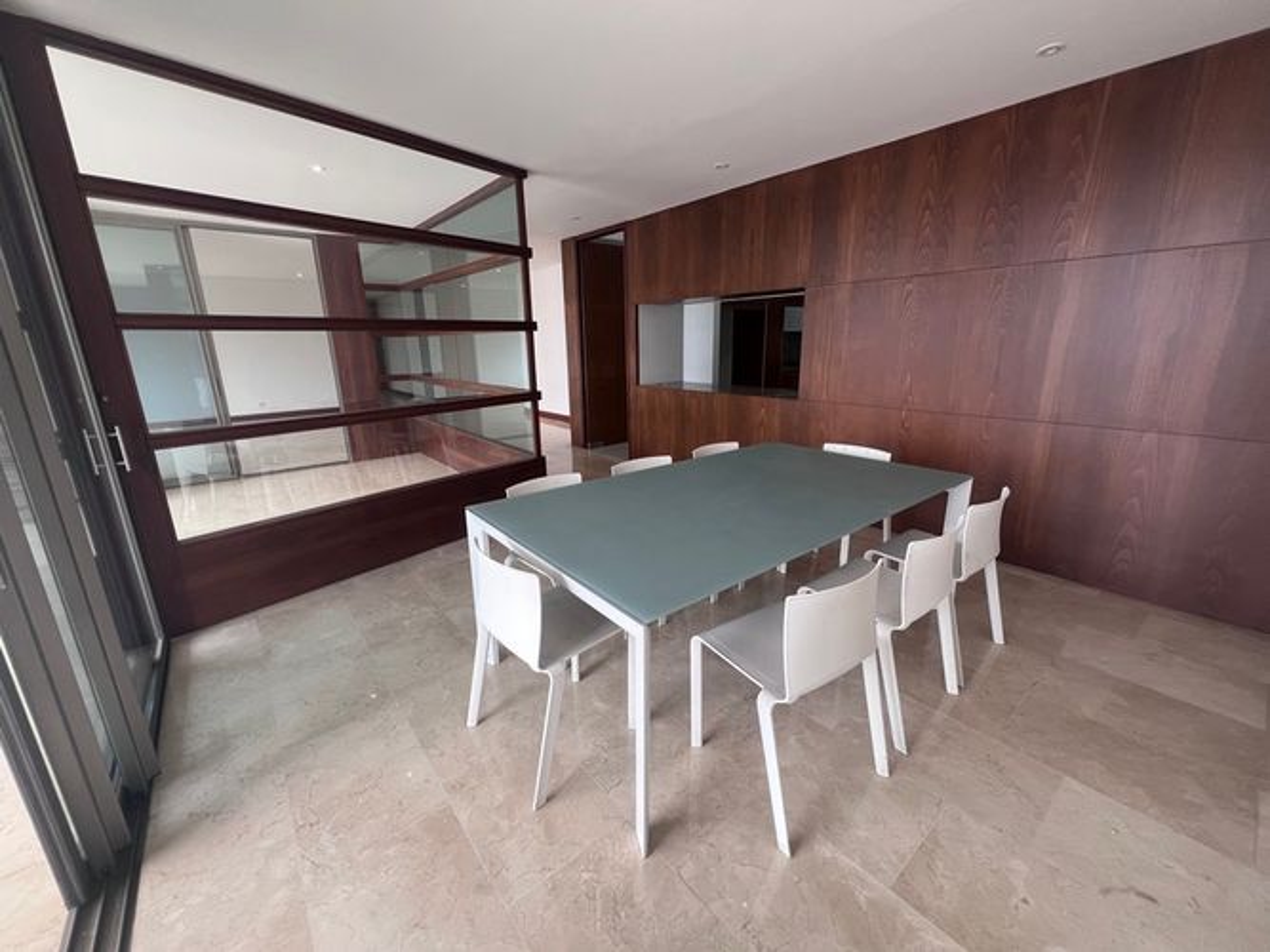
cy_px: 476
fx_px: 477
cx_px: 635
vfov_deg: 89.9
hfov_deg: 106.2
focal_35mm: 13
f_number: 1.8
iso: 64
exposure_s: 1/99
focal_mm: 1.57
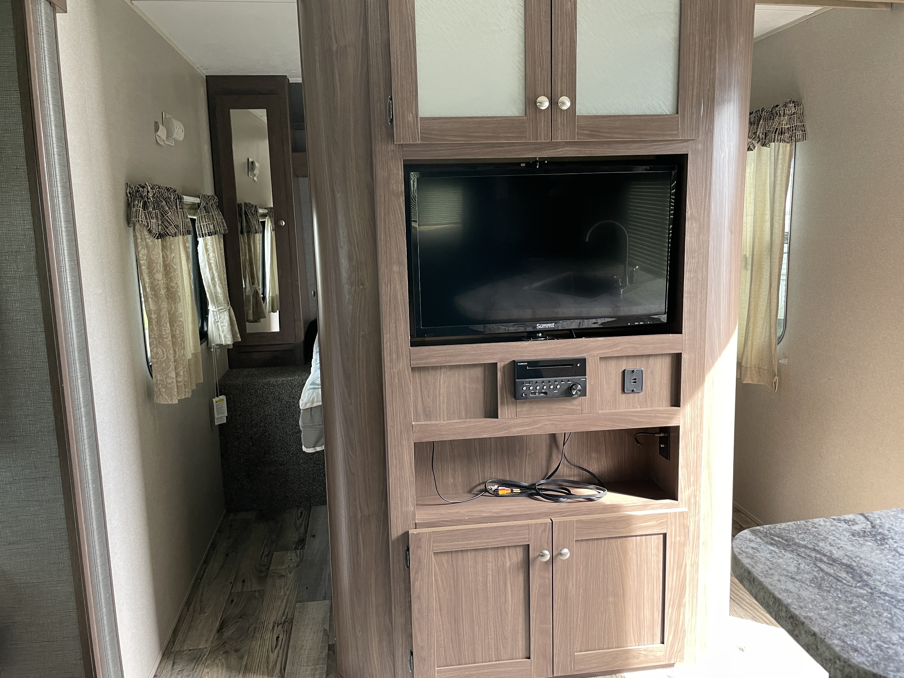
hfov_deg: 67.3
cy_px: 339
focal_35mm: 26
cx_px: 452
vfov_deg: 53.1
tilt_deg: -7.7
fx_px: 679
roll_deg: +1.8
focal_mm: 4.2
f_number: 1.6
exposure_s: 1/97
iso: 125
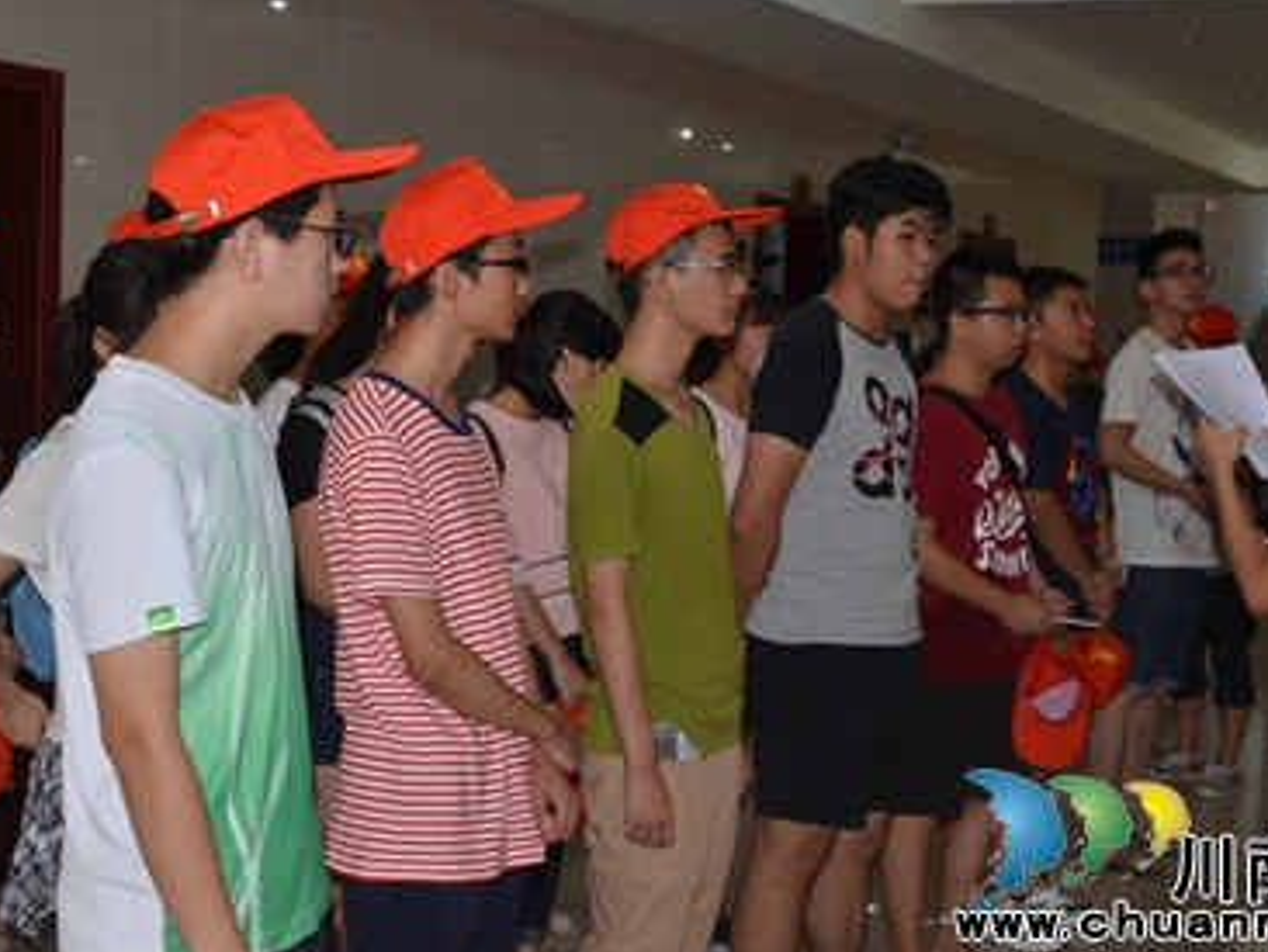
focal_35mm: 55
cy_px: 452
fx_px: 2016
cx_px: 714
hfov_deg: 34.9
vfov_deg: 26.6
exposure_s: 1/60
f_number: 3.5
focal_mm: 28
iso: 100
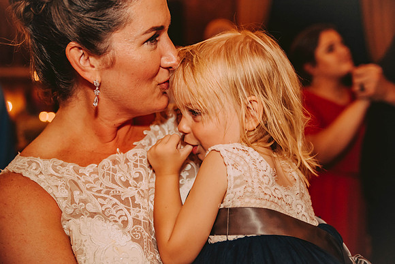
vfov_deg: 28.1
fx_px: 527
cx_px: 198
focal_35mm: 48
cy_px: 132
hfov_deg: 41.1
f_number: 2.8
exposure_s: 1/125
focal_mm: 48
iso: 1250
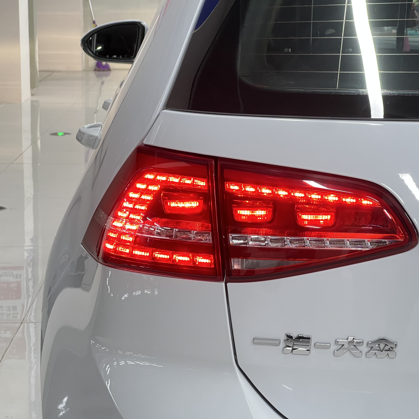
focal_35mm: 91
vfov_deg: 19.1
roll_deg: -0.8
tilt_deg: -10.3
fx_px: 1246
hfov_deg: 19.1
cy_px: 210
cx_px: 250
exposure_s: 1/50
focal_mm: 9
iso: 400
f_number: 2.8
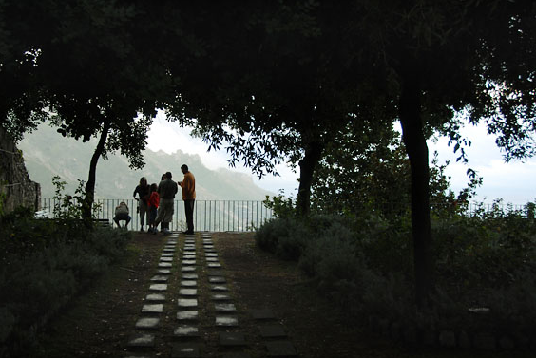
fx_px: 664
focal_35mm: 45
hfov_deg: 43.9
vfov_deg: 30.2
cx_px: 247
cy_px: 188
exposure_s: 1/80
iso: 100
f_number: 4
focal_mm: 27
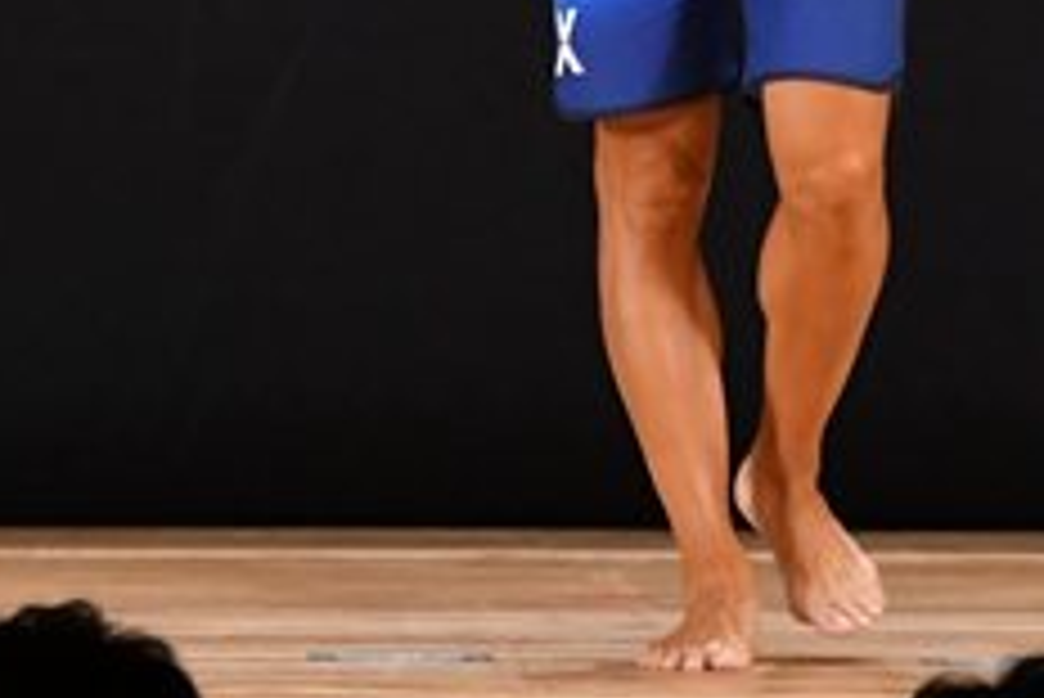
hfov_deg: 2.7
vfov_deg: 1.8
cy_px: -149
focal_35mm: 751
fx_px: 21792
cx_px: 538
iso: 3200
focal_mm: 150
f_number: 5.6
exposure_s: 1/400
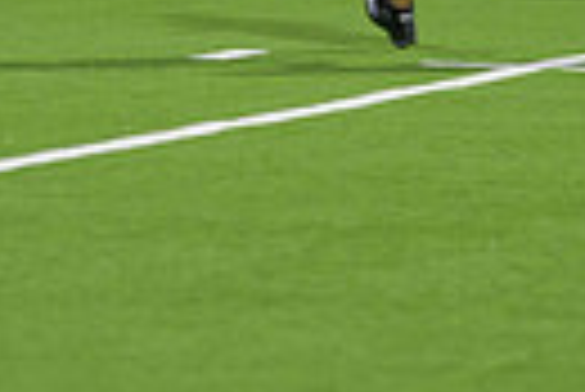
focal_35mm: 671
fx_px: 10916
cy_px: -246
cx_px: 284
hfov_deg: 3.1
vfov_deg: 2.1
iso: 900
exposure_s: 1/200
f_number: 2.8
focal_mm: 150
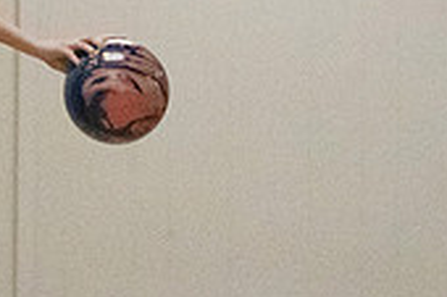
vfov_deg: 2.2
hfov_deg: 3.4
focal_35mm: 613
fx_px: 7604
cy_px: 145
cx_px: -226
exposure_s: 1/1250
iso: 10000
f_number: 4
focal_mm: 120
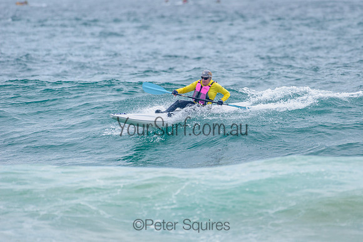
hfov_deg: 3.4
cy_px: 94
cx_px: 222
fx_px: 6178
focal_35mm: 613
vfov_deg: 2.2
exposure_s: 1/2000
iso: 220
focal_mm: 500
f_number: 5.6
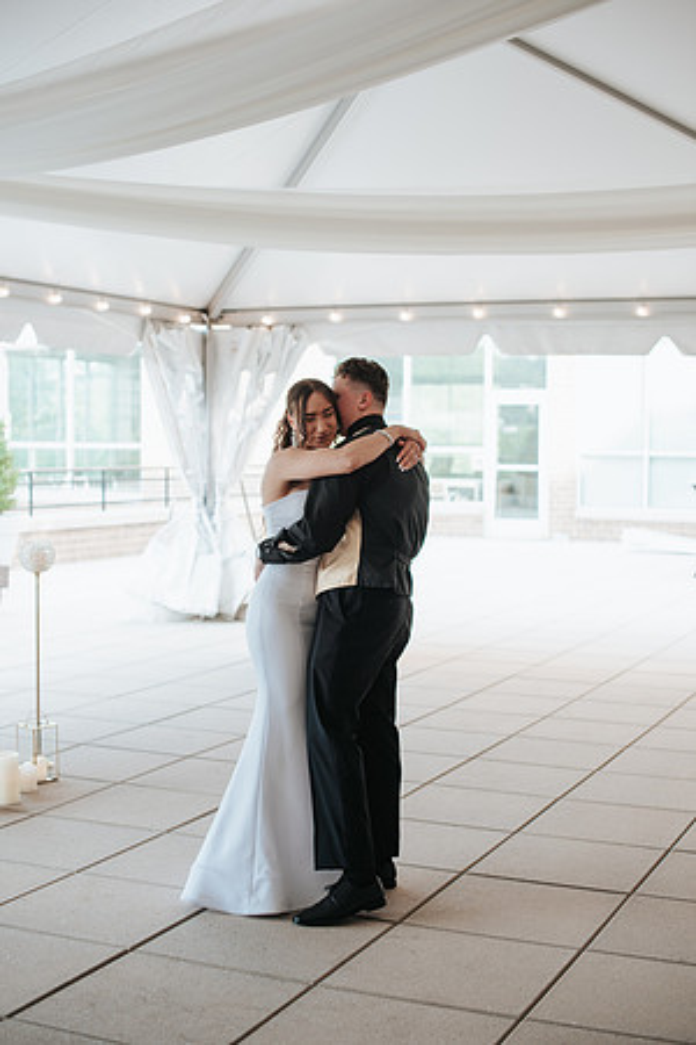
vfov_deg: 39.6
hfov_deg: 27.0
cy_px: 522
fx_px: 1450
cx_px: 348
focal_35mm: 50
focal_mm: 50
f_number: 2.8
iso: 100
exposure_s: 1/160
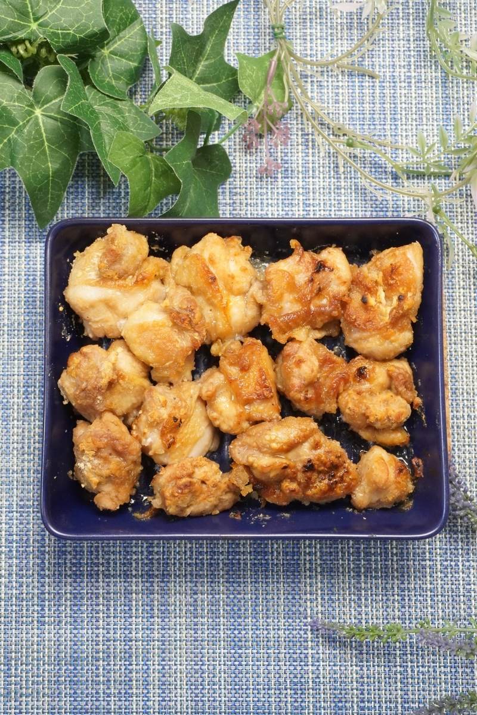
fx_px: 984
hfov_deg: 27.3
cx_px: 238
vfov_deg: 40.0
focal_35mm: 50
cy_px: 358
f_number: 5.6
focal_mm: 33
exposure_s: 1/100
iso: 2000
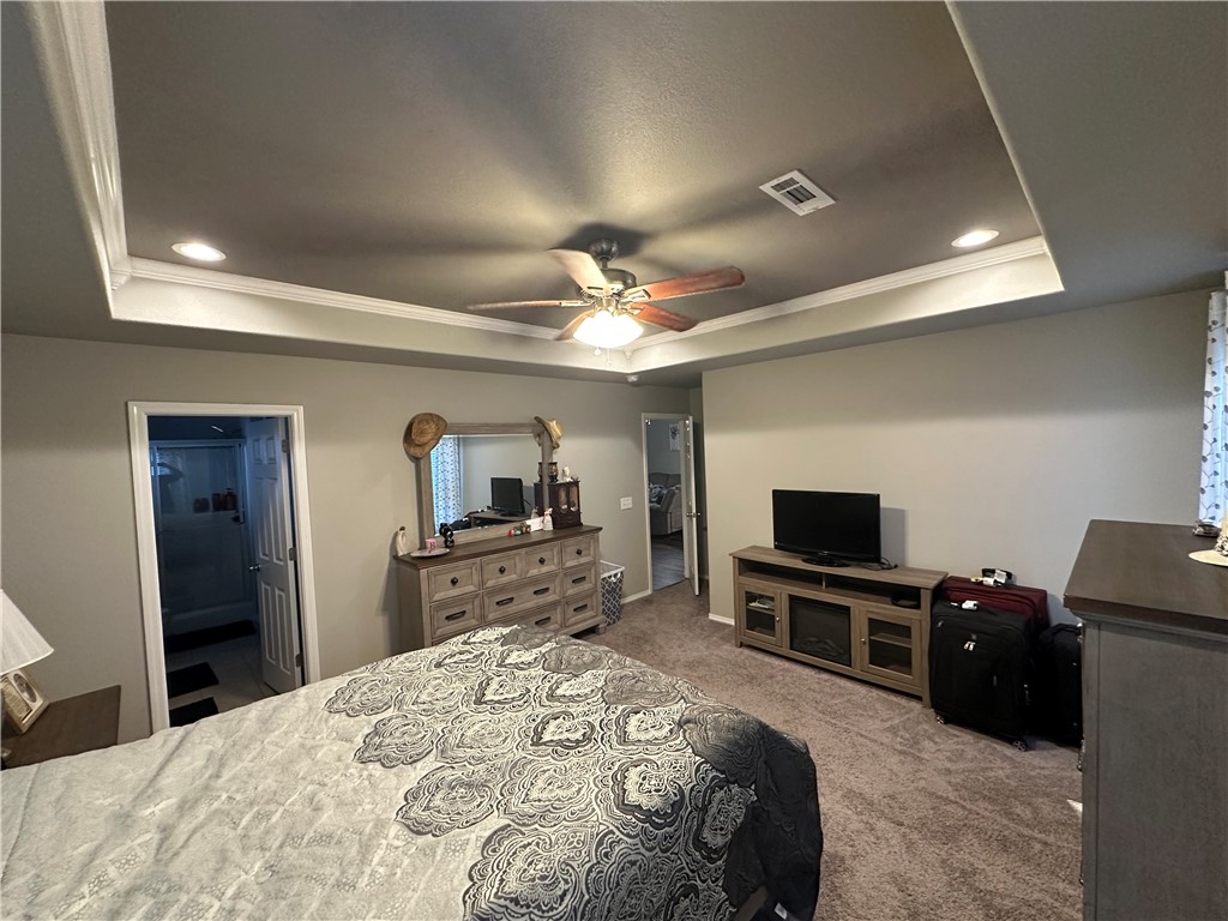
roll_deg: +2.3
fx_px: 497
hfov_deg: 102.1
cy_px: 460
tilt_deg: -1.8
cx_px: 614
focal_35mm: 14
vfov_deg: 85.7
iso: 320
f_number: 2.2
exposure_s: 1/60
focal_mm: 2.22
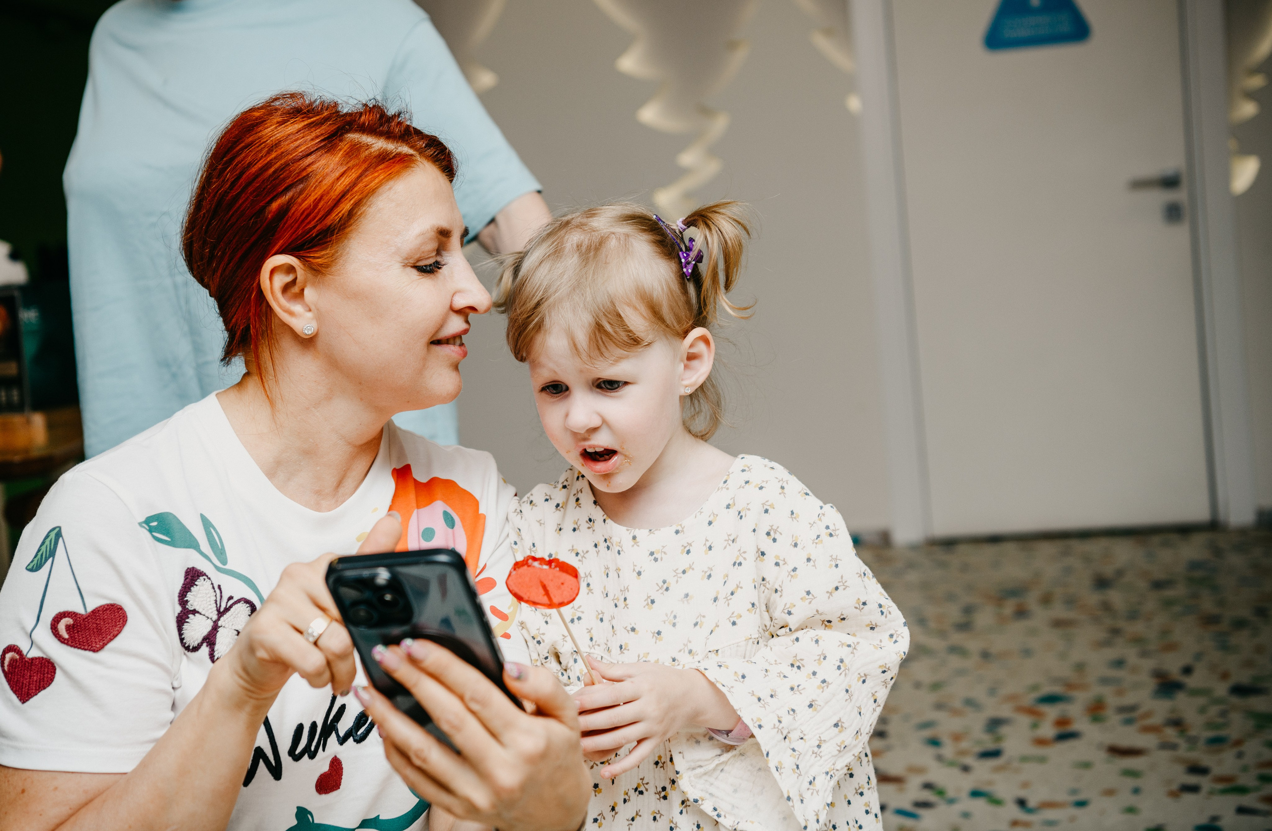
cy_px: 361
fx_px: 1802
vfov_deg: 25.9
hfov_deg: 38.9
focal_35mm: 51
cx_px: 589
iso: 125
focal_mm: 46
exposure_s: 1/160
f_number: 3.5
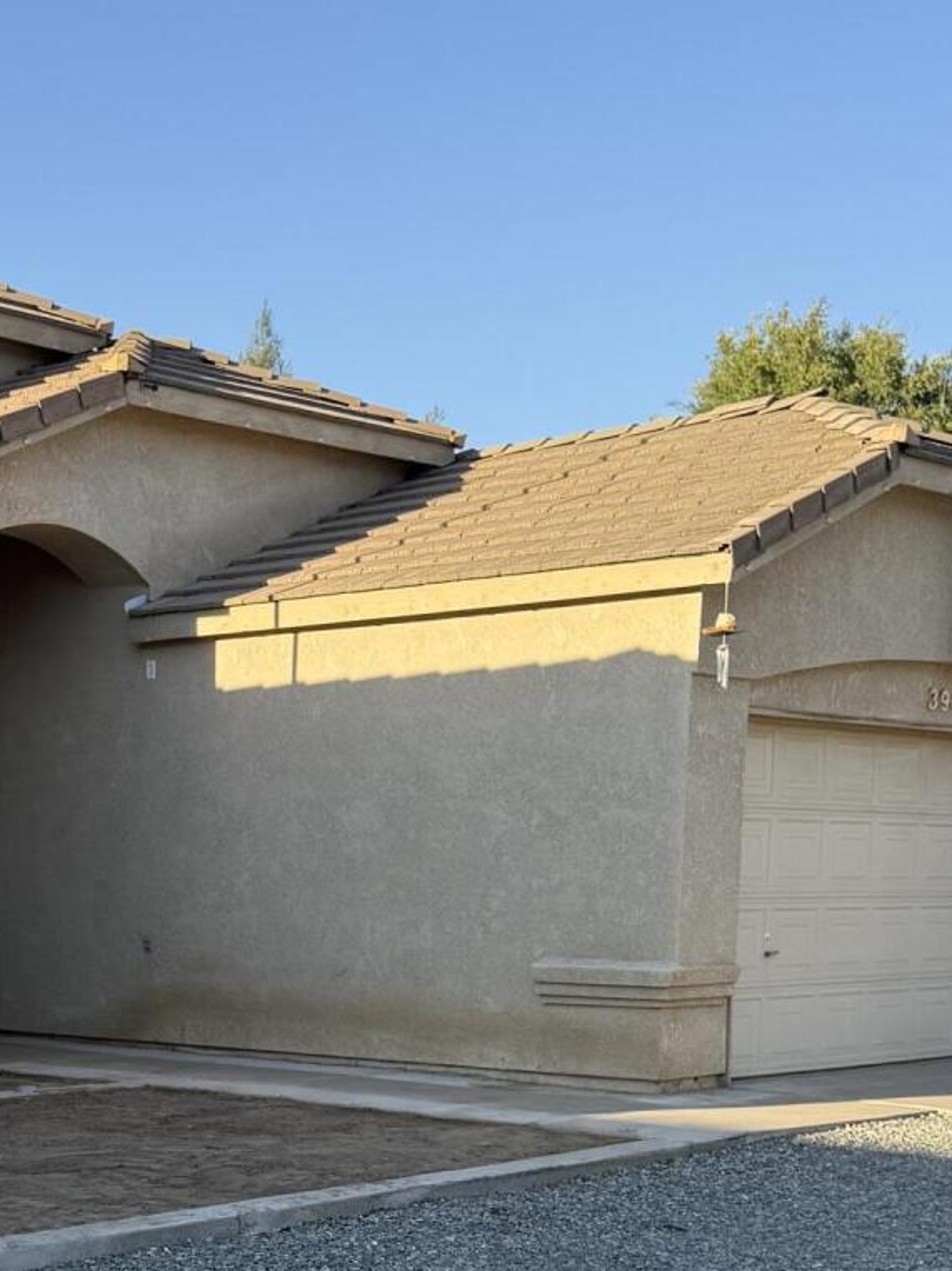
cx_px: 198
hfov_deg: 23.0
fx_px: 2311
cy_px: 1174
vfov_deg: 29.3
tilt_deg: -6.9
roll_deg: -1.2
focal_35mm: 63
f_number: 1.78
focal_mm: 6.76
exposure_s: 1/1314
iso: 80
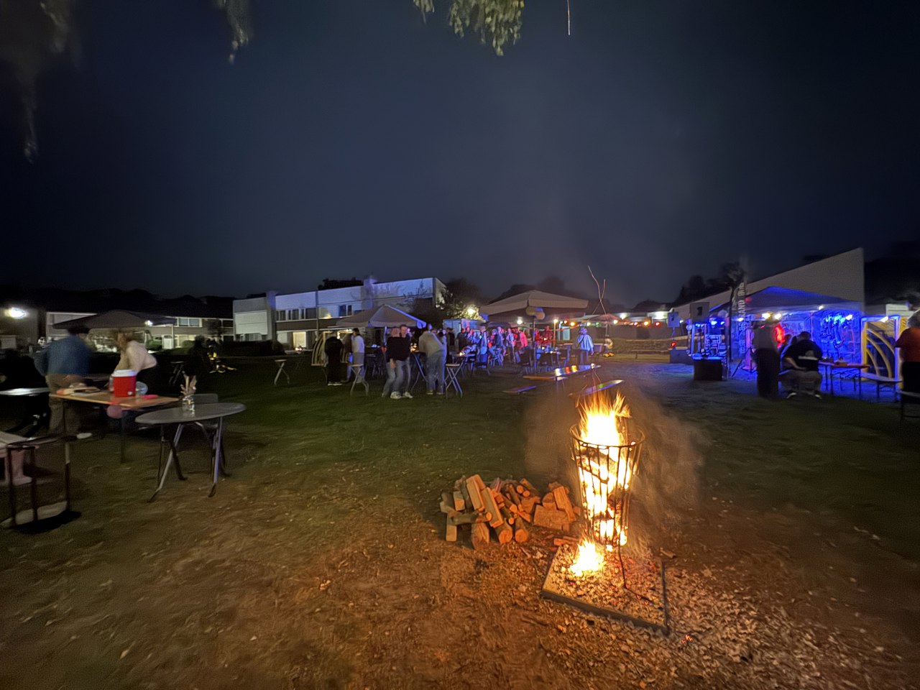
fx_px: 372
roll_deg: +1.5
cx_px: 460
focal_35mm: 14
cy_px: 345
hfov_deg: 102.1
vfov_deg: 85.7
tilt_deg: -1.4
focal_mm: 2.22
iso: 2000
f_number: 2.2
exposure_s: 1/8
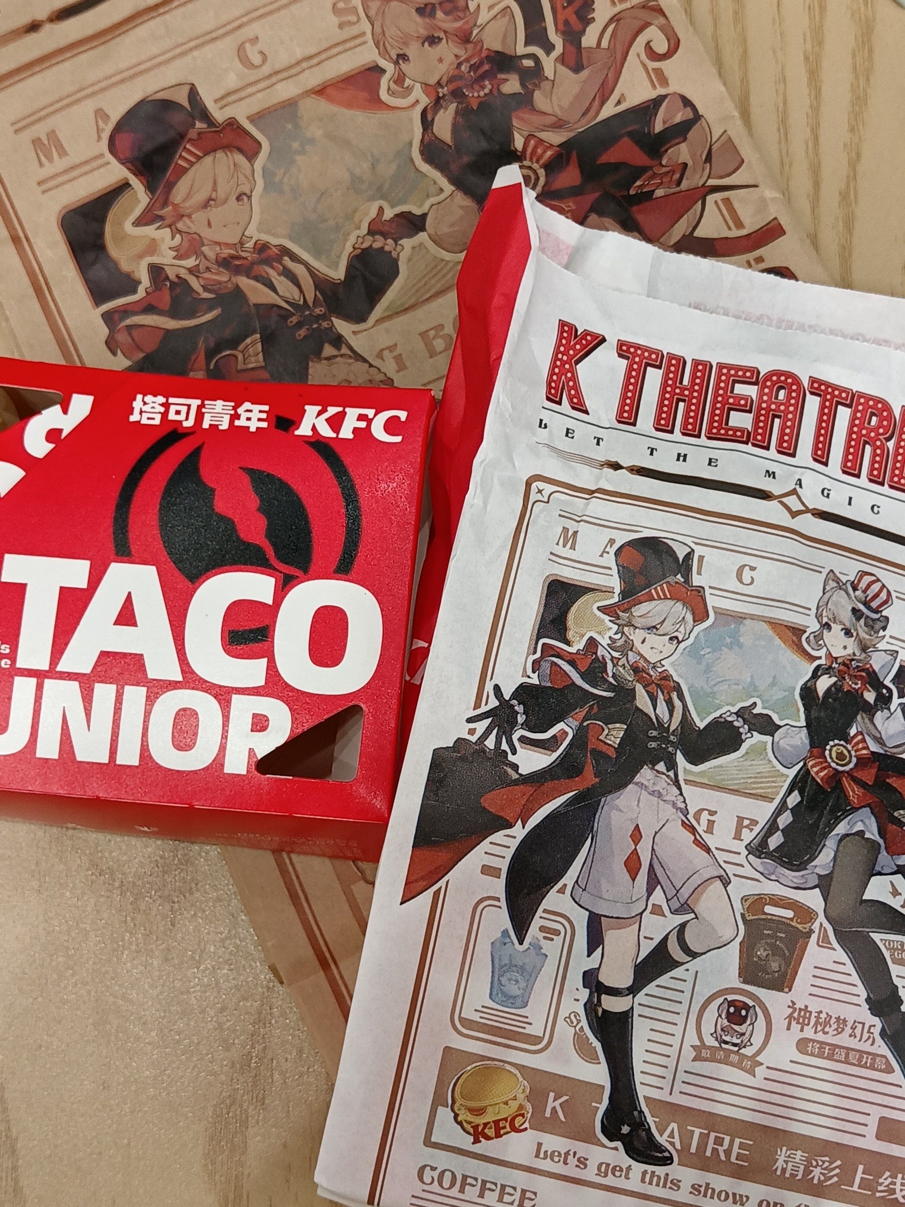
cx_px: 452
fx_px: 1743
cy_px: 604
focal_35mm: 50
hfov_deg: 29.1
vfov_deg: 38.2
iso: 159
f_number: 1.8
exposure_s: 1/50
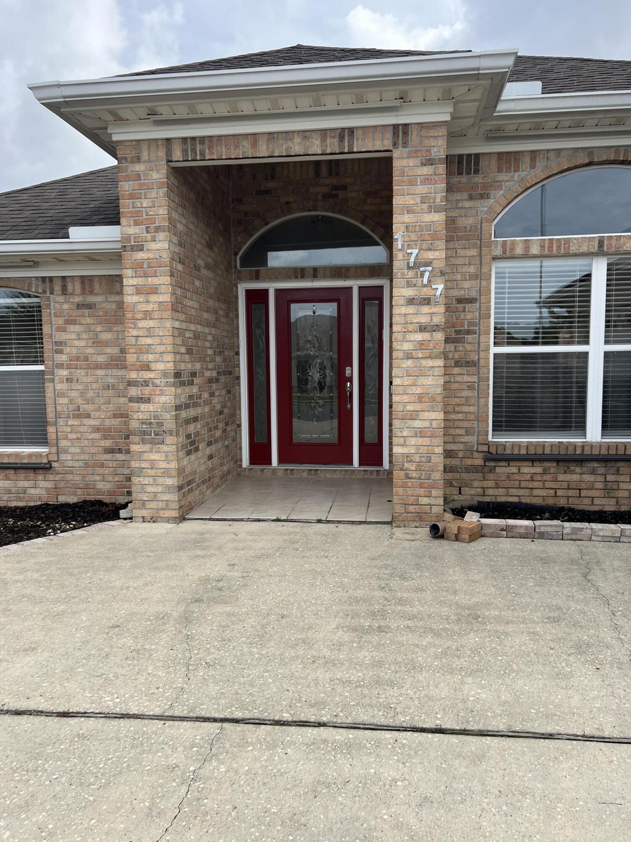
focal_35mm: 26
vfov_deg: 67.3
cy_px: 421
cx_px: 316
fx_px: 632
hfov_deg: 53.1
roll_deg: -0.1
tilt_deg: -2.8
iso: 50
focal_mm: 5.7
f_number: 1.5
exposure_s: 1/2404
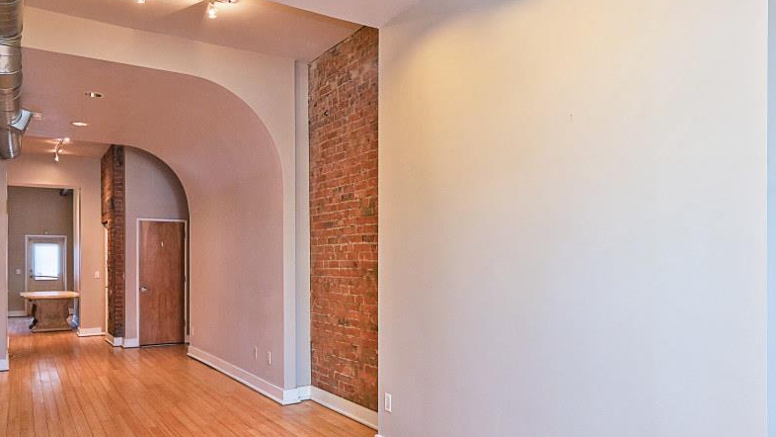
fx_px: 576
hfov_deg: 67.9
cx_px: 390
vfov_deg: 41.3
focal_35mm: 28
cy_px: 262
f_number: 4
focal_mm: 14
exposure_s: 1/60
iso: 500
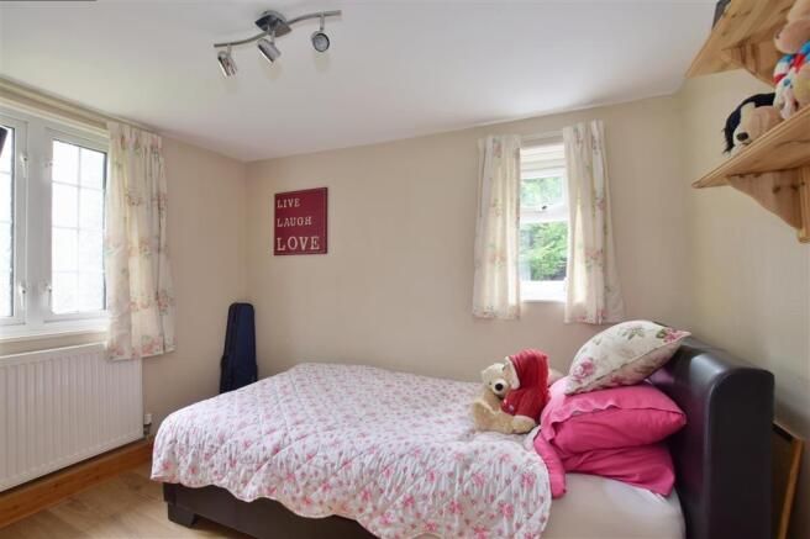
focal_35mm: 15
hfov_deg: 100.4
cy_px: 270
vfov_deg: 77.3
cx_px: 405
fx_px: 337
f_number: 11
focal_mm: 10
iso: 400
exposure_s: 1/2.5
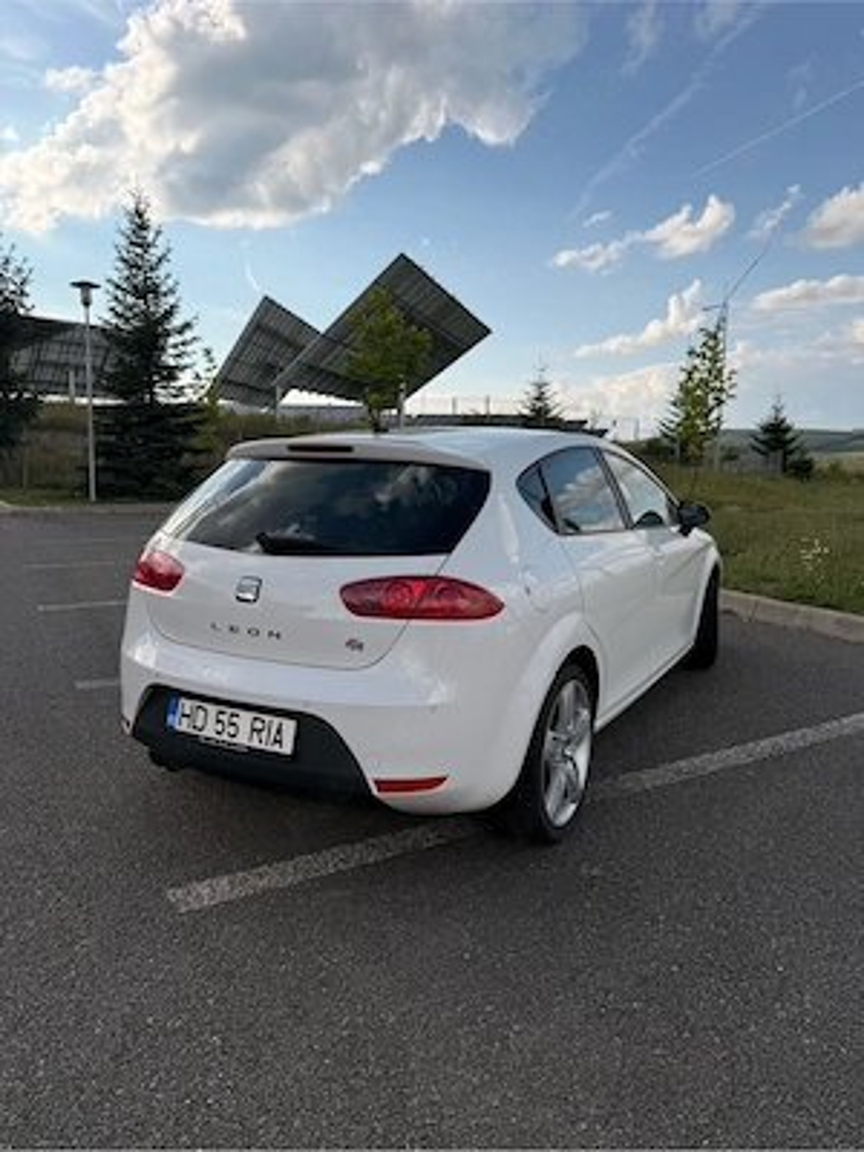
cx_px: 432
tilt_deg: -6.8
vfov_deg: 71.6
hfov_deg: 56.8
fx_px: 799
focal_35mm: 24
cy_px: 576
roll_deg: +0.2
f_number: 1.78
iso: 80
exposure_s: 1/3759
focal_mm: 6.76
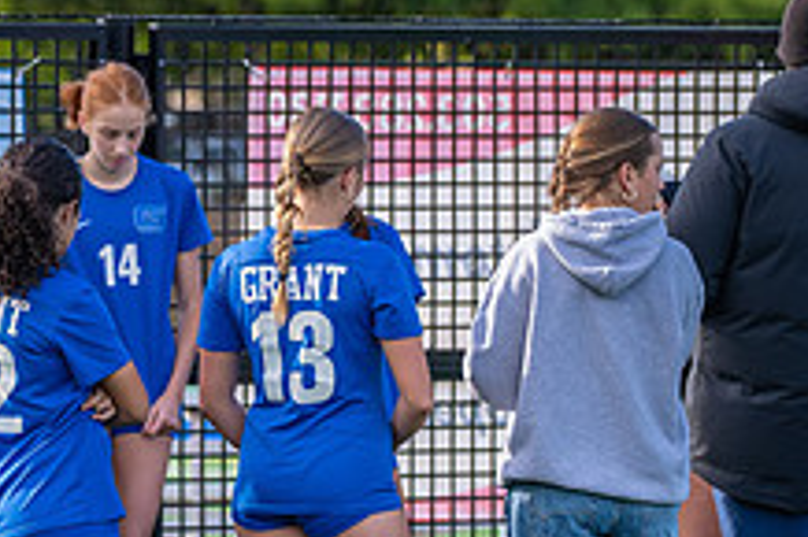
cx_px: 267
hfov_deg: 5.1
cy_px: 382
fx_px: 9060
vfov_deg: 3.4
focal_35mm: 404
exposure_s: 1/1000
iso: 320
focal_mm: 120
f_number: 2.8
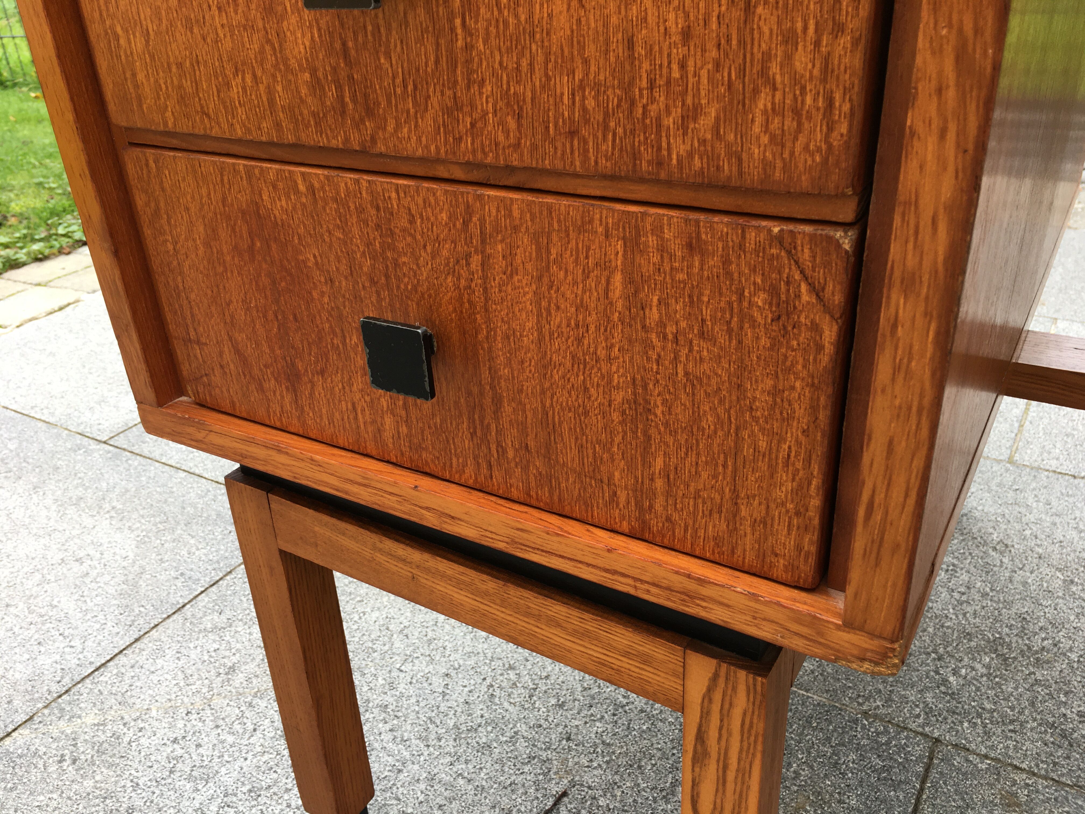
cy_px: 407
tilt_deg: -28.8
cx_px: 542
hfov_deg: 61.7
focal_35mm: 29
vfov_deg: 48.2
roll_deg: +3.8
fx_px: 909
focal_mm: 4.15
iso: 32
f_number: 2.2
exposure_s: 1/100
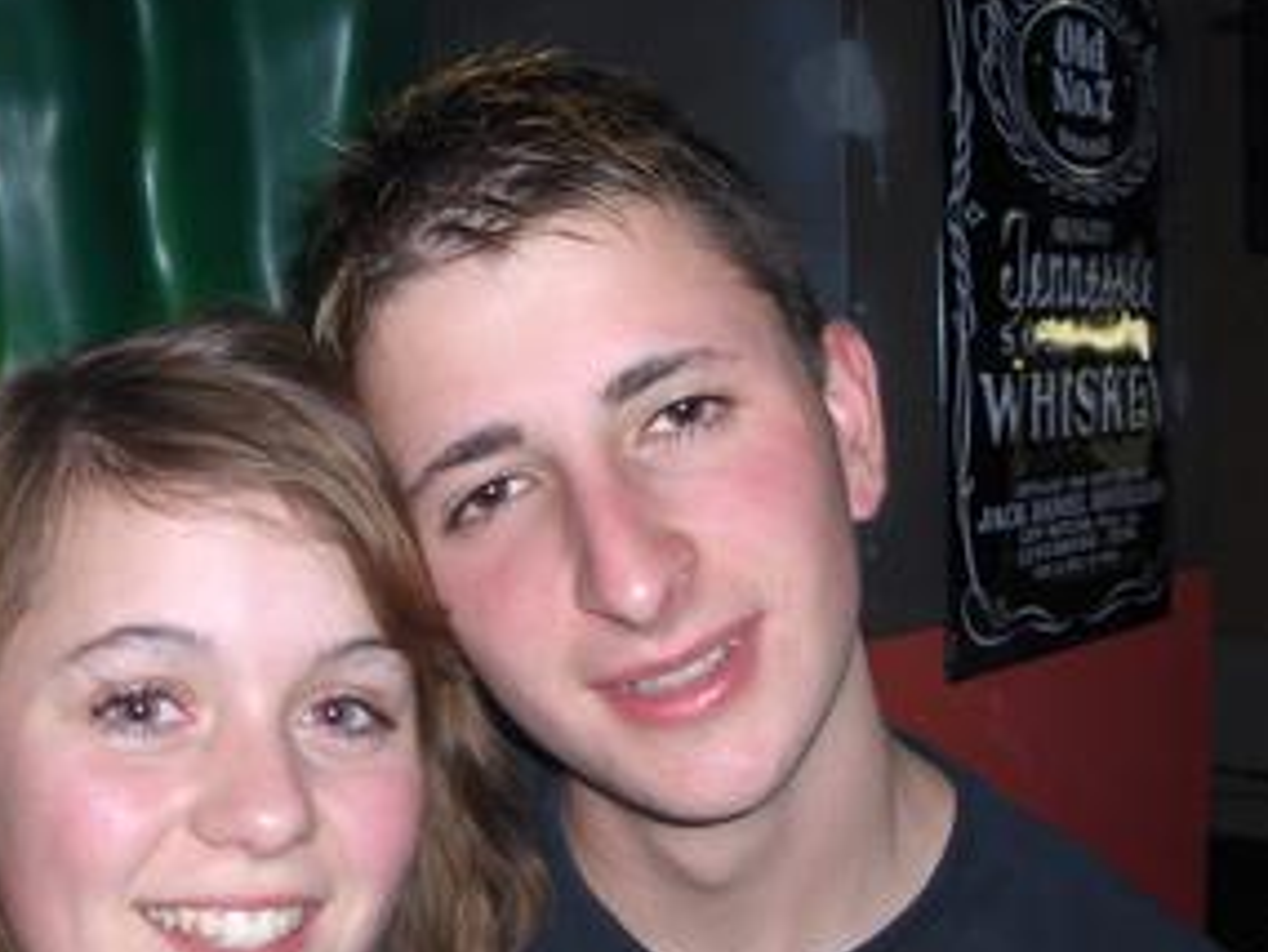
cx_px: 427
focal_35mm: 58
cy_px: 685
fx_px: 2125
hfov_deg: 32.9
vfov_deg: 25.0
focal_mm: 5.8
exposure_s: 1/60
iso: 100
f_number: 2.6
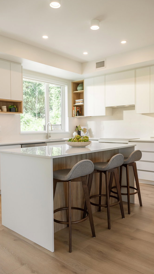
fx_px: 214
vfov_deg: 65.1
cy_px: 136
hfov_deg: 39.5
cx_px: 85
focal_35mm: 30
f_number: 7.1
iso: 640
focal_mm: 27.5
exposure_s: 1/80
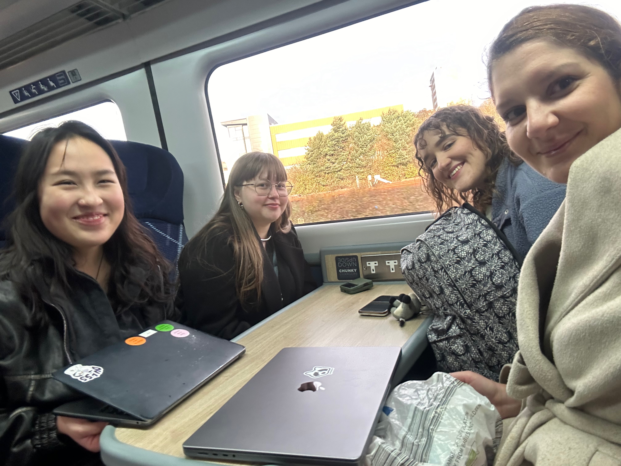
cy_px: 233
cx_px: 310
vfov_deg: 58.9
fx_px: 413
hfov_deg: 73.9
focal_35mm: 23
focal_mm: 2.69
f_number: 1.9
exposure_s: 1/60
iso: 100
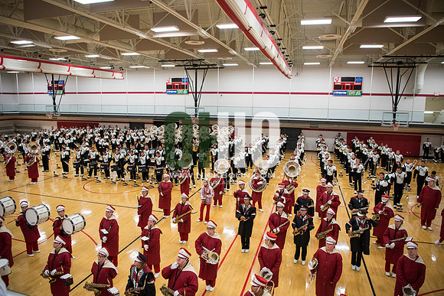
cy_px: 148
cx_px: 222
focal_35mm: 24
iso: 2000
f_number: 3.2
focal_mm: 24
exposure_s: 1/500
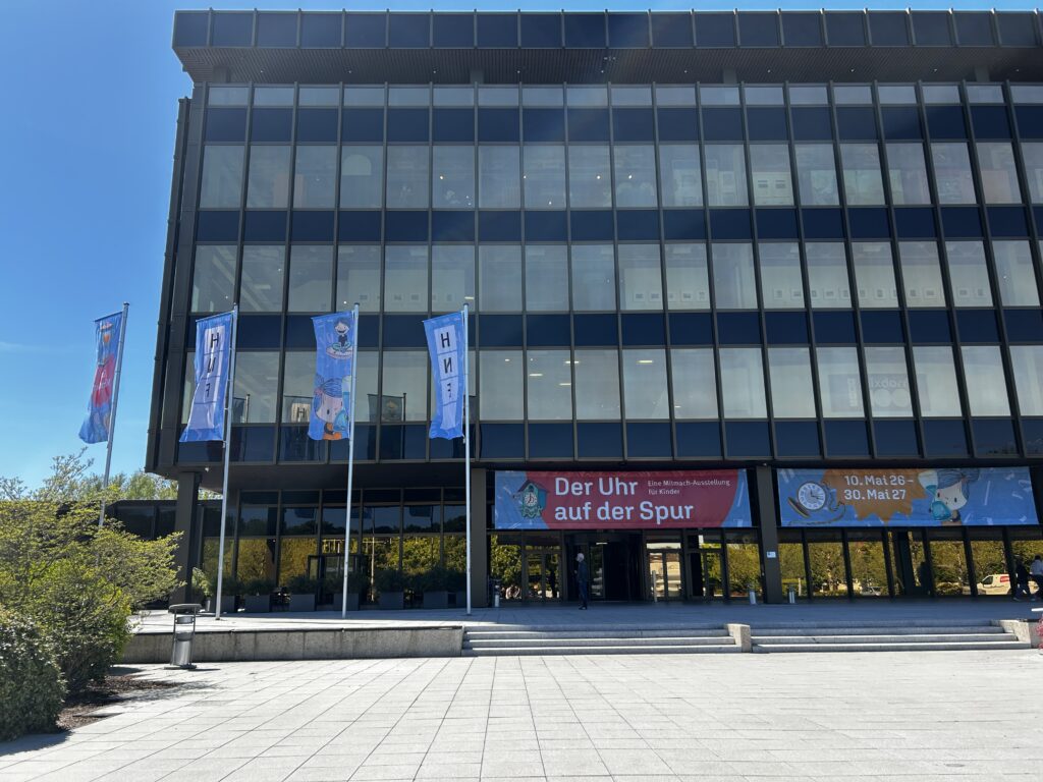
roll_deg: +0.5
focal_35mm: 26
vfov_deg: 53.1
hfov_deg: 67.3
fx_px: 783
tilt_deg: +13.7
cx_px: 522
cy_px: 391
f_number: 1.5
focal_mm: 5.7
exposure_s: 1/1295
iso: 50
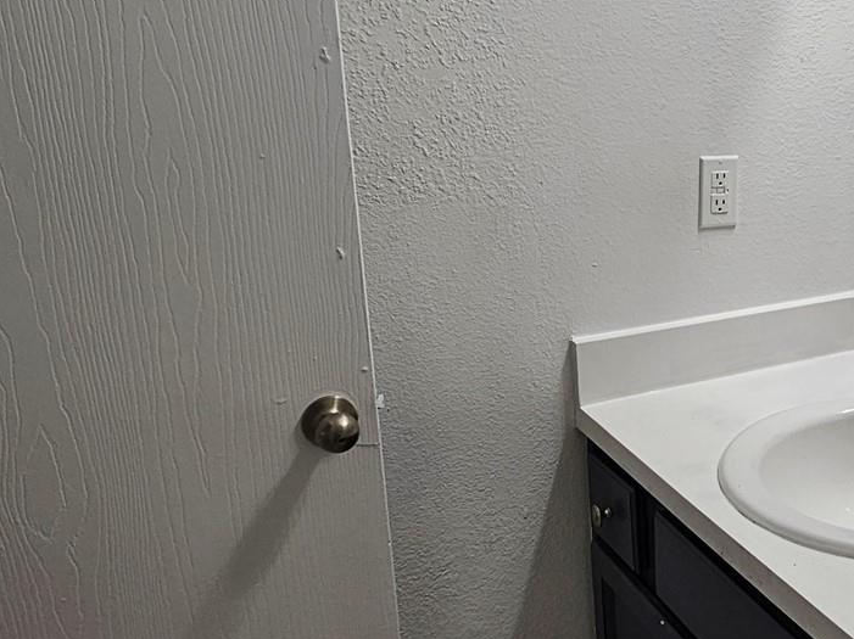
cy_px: 264
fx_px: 937
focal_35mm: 38
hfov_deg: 45.3
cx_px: 738
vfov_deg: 37.6
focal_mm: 2.2
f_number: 2.2
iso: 50
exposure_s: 1/60
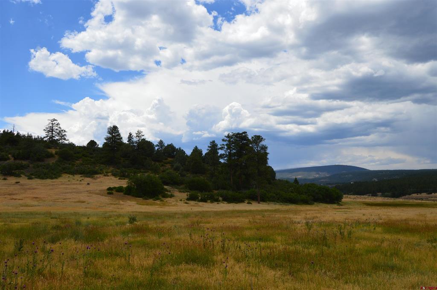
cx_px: 218
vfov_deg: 39.9
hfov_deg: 57.3
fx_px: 400
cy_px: 145
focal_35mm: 33
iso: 320
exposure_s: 1/500
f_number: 11
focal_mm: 22
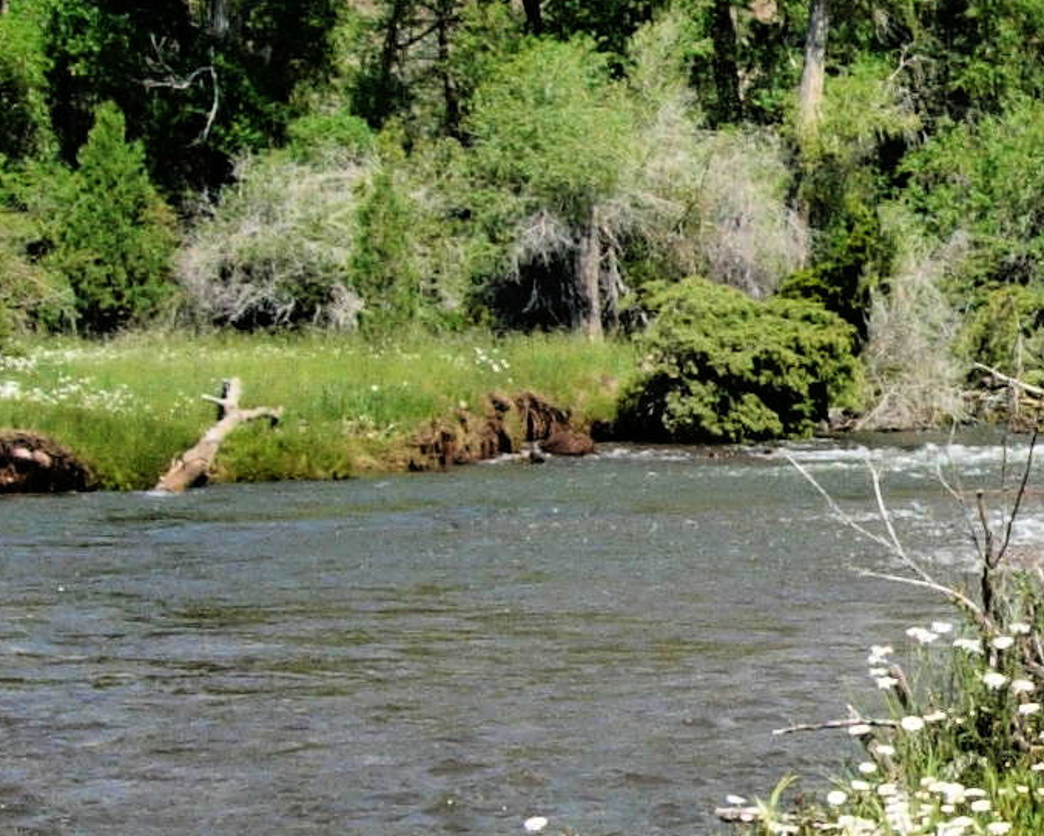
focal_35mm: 142
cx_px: 1457
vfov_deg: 10.9
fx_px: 4389
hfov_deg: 13.0
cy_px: 575
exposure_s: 1/627
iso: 64
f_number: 4.8
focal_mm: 7.8
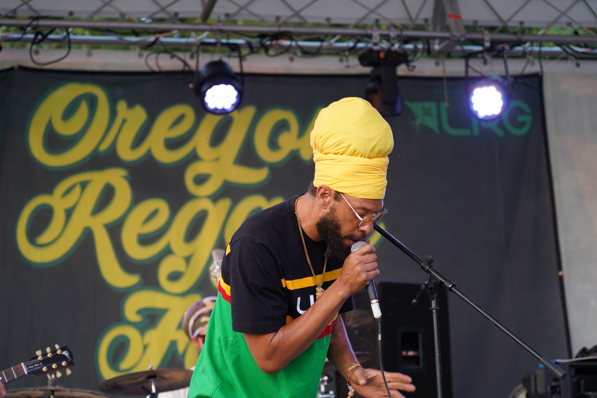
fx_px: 1758
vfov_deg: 12.9
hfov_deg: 19.3
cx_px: 296
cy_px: 198
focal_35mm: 106
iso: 1000
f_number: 4
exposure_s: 1/160
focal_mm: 105
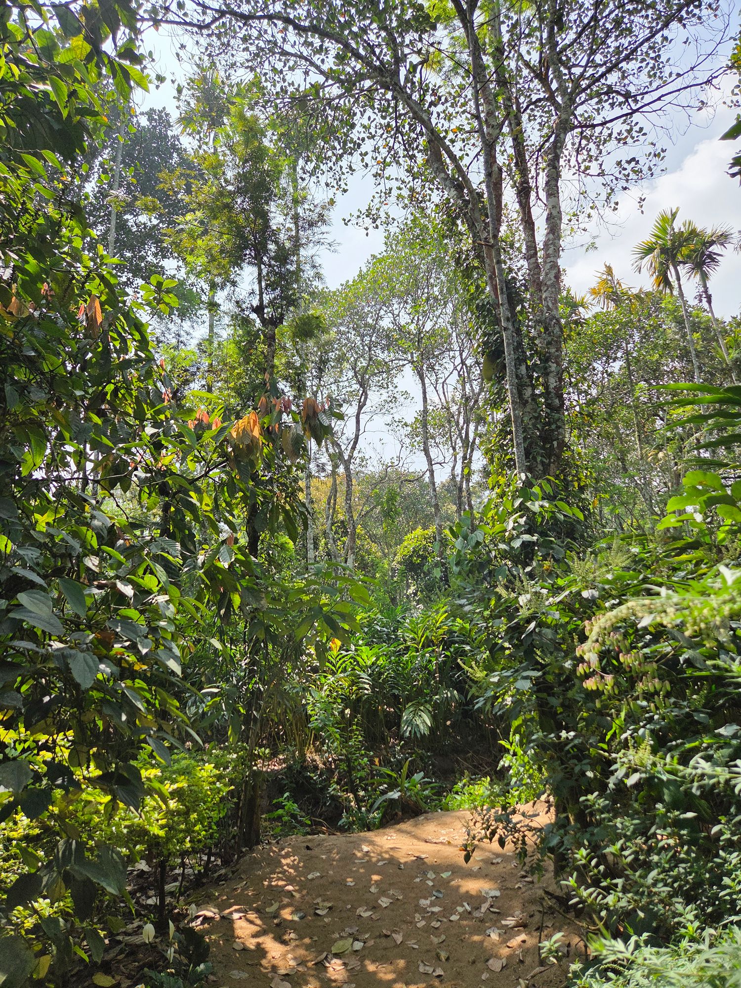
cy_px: 494
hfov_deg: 58.9
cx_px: 370
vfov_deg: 73.9
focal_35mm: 23
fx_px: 656
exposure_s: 1/5129
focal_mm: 5.4
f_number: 1.8
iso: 80
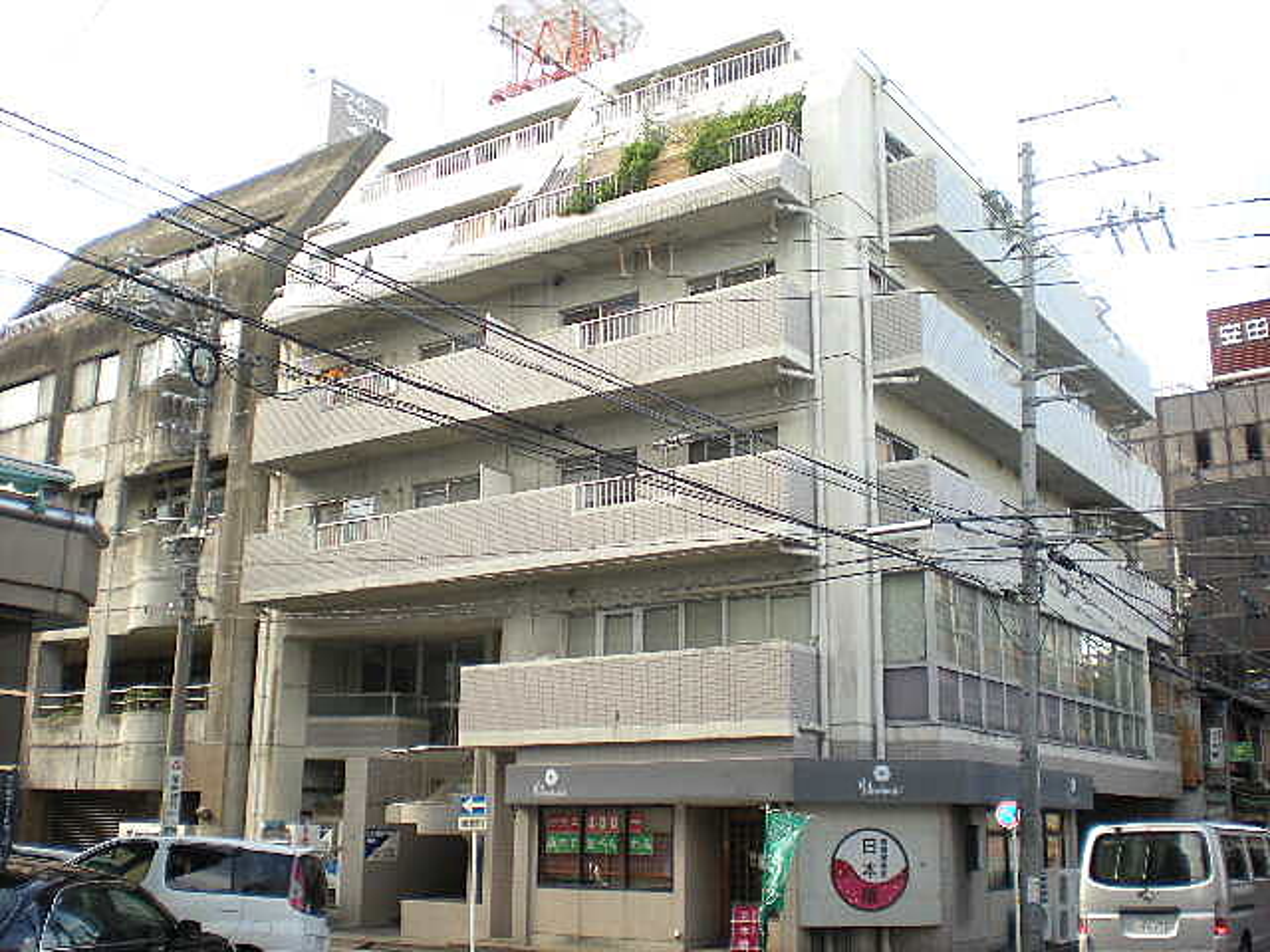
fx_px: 1394
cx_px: 635
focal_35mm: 38
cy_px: 476
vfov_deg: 37.7
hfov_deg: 49.0
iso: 89
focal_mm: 6.3
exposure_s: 1/171
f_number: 3.1
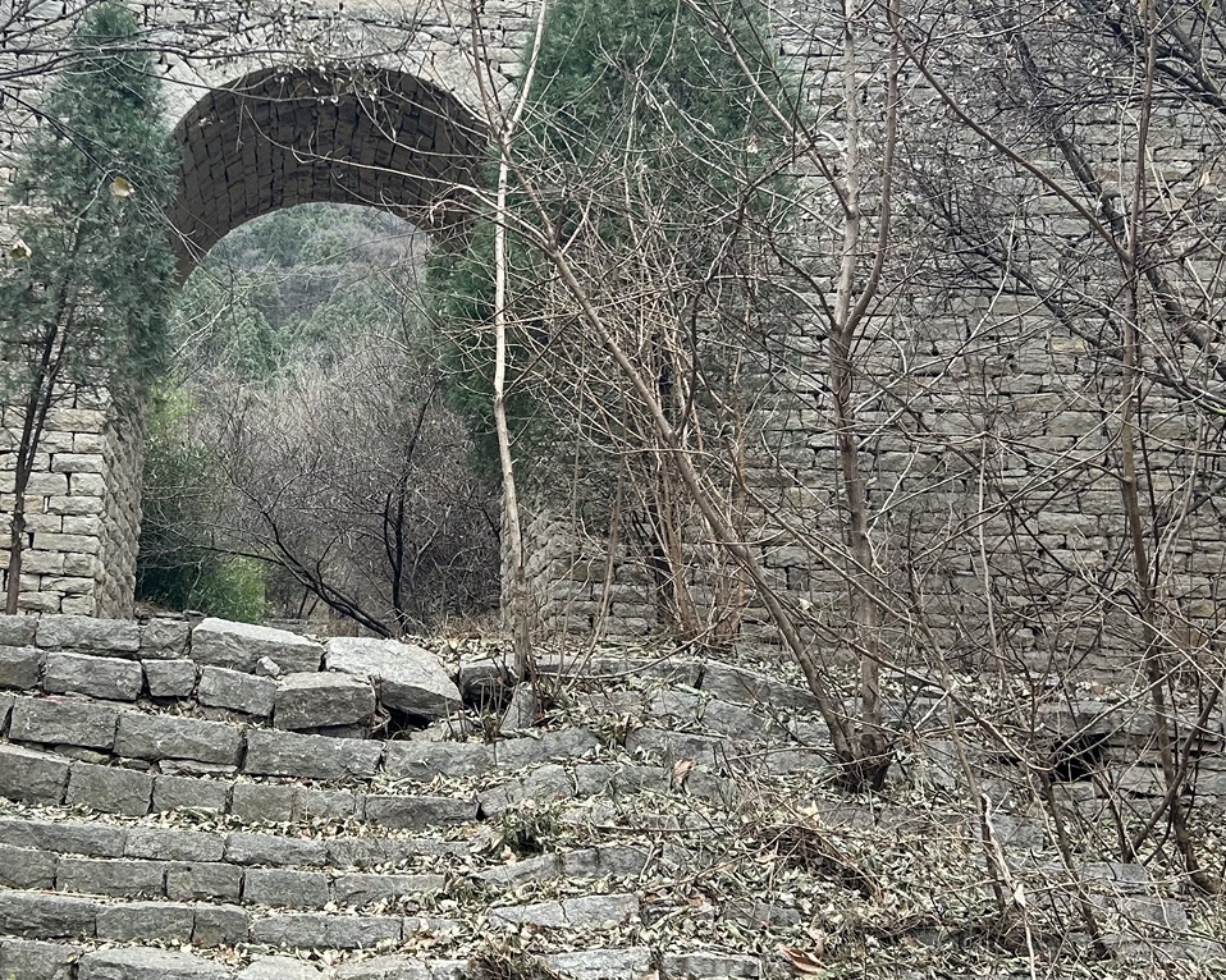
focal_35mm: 53
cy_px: 377
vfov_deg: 28.5
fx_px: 1923
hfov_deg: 34.7
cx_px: 335
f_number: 1.5
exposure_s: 1/476
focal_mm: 5.7
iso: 50
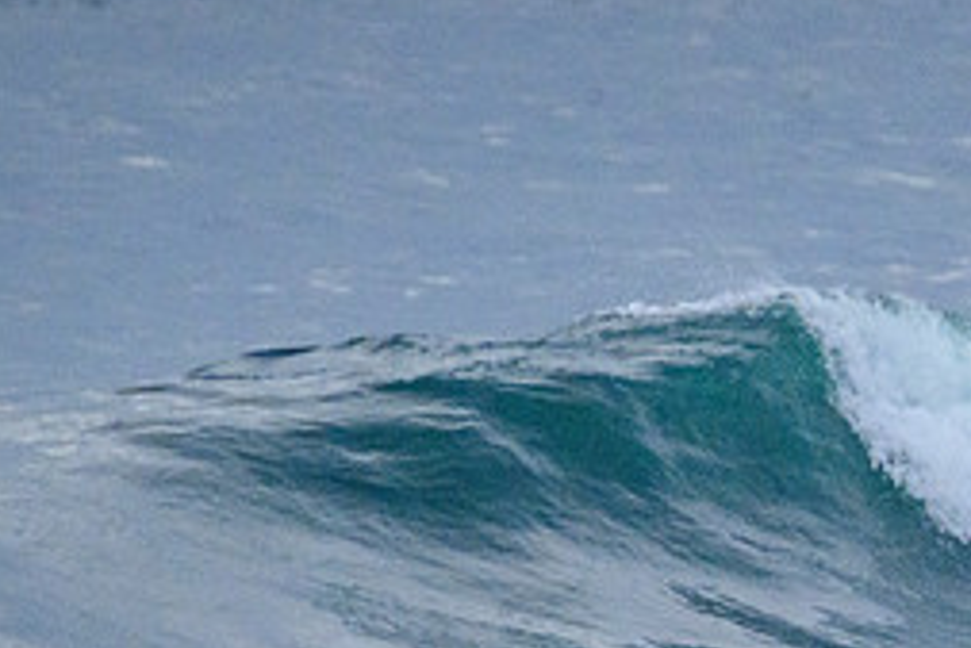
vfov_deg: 0.5
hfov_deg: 0.8
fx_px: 68114
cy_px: 521
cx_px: 1103
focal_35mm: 2524
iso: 3200
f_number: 11
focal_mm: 800
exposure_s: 1/2000
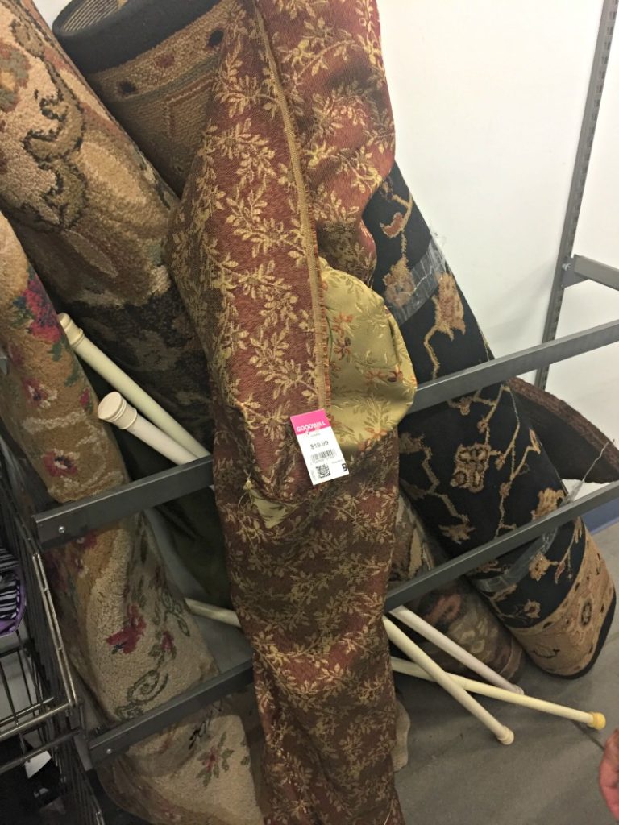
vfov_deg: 61.7
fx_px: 691
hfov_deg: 48.2
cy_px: 412
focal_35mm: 29
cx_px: 310
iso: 125
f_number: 2.2
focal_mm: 4.15
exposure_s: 1/30
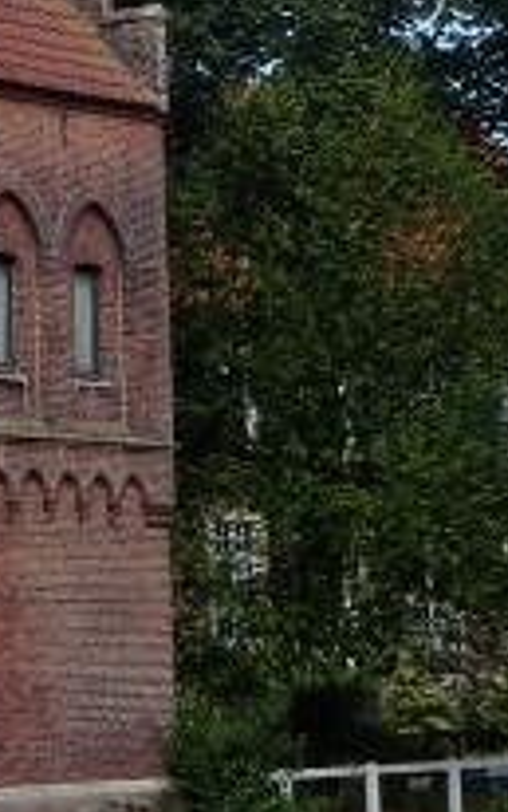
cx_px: -59
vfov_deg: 11.9
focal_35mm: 174
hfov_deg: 7.5
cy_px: 39
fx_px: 3849
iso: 80
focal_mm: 5.8
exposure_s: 1/400
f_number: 3.6
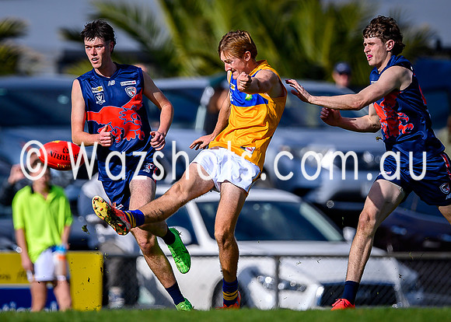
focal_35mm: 1010
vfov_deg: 1.4
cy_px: 111
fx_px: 12939
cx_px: 195
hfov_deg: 2.0
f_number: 4
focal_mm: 500
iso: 140
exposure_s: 1/2000
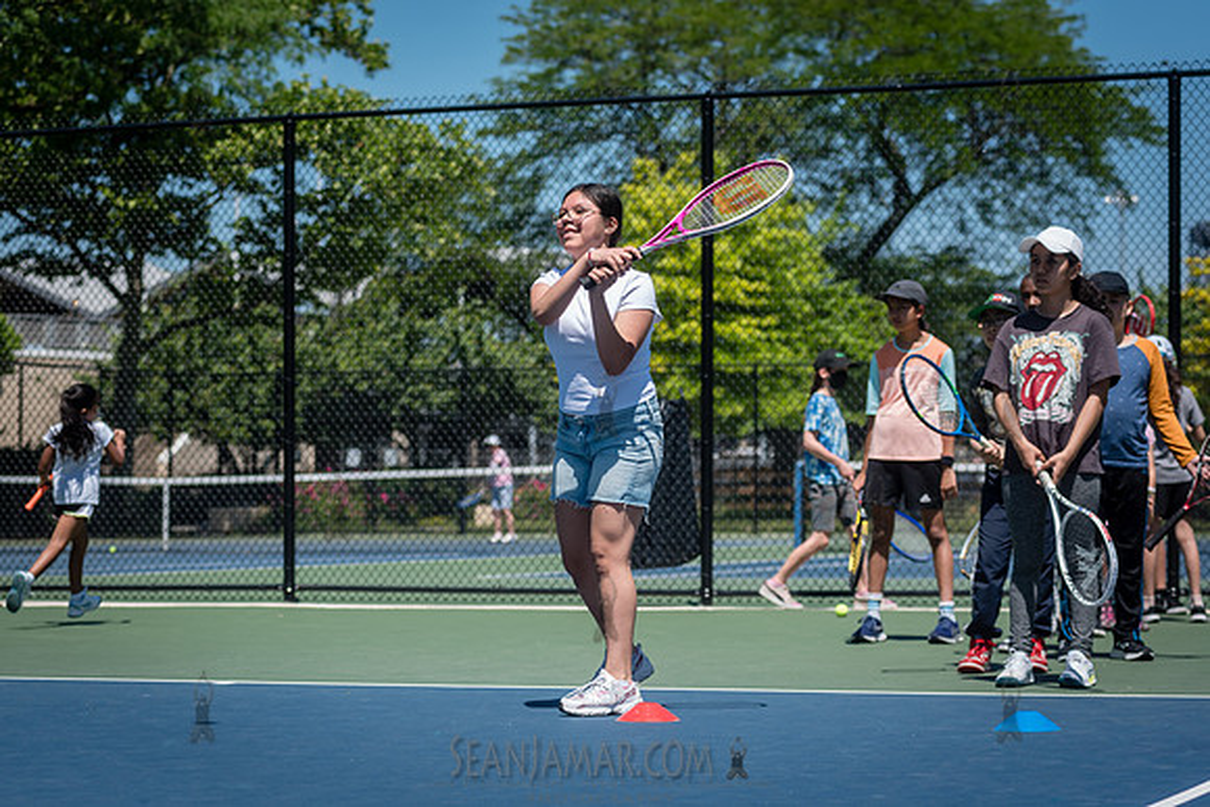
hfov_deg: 21.1
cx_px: 588
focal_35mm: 97
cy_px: 403
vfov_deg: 14.2
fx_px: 3252
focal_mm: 92
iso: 200
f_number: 4.5
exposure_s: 1/1250
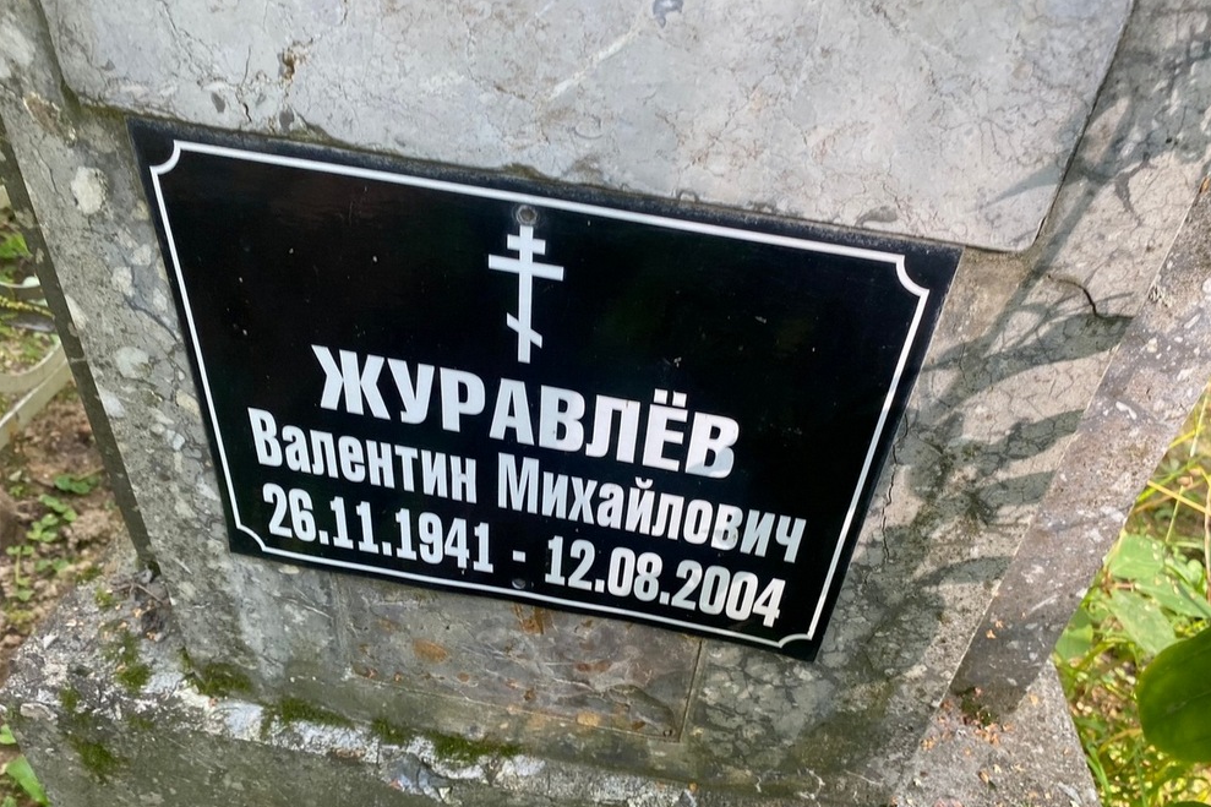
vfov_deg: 46.3
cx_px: 606
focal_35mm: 28
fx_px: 942
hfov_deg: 65.5
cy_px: 443
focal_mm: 4.25
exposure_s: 1/121
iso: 125
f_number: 1.8
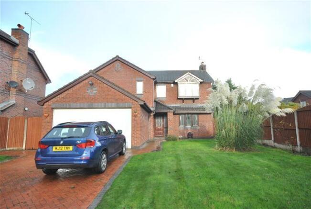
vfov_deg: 56.4
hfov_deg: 77.2
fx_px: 195
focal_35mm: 22
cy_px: 104
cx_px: 156
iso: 400
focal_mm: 15
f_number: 10
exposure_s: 1/100
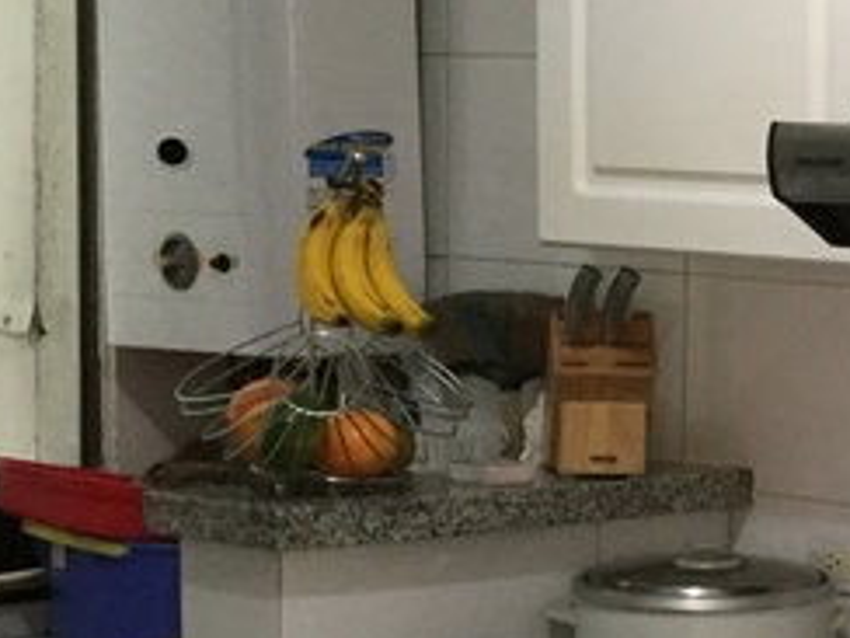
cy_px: 502
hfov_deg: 17.9
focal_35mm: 95
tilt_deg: -5.9
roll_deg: -2.7
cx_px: 1369
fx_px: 2333
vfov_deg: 15.5
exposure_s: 1/30
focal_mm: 4.15
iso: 200
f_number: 2.2
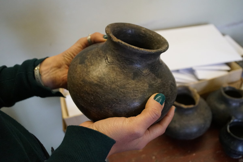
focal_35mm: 33
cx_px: 122
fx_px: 223
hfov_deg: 57.2
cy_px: 81
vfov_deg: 40.0
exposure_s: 1/125
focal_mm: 22
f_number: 4
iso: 3200
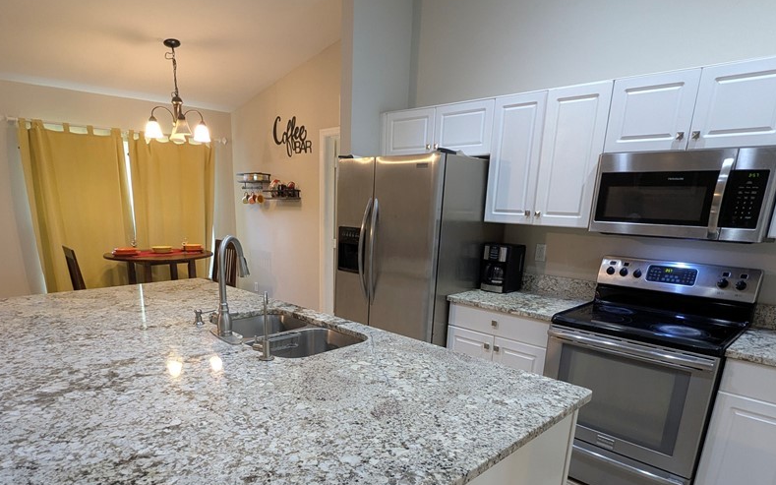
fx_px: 465
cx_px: 354
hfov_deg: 79.5
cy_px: 337
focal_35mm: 22
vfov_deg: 53.5
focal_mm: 2.35
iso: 115
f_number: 2.2
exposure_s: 1/24
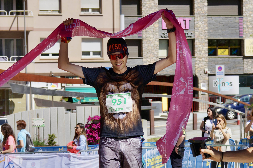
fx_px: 492
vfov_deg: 19.5
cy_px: 84
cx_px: 126
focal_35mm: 70
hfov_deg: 28.8
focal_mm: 70
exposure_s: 1/400
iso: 100
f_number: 8
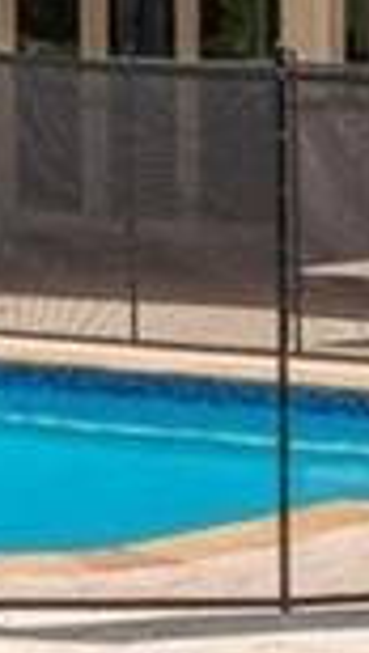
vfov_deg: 13.5
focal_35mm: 152
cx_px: 513
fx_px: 2635
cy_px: -271
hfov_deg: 7.9
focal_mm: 14
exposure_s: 1/80
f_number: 11
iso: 100
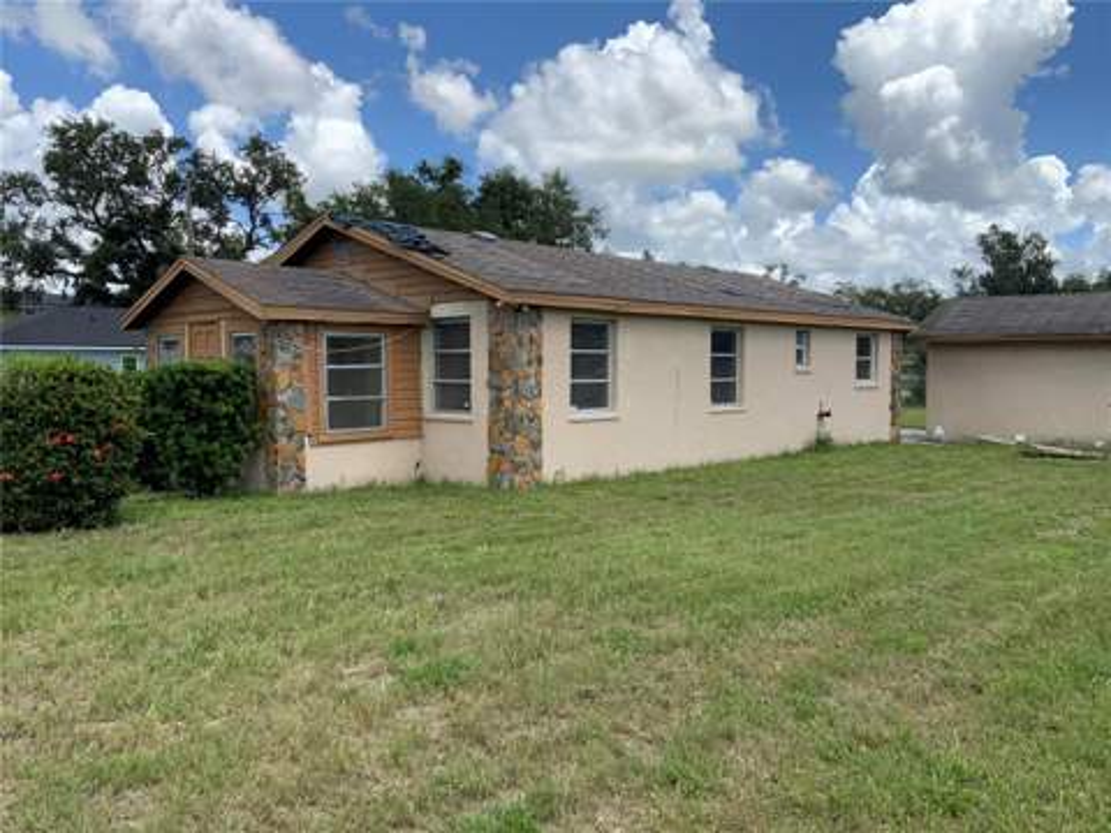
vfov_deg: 48.2
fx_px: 931
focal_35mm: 29
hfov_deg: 61.7
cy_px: 416
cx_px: 556
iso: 16
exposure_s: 1/1490
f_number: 1.8
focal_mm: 3
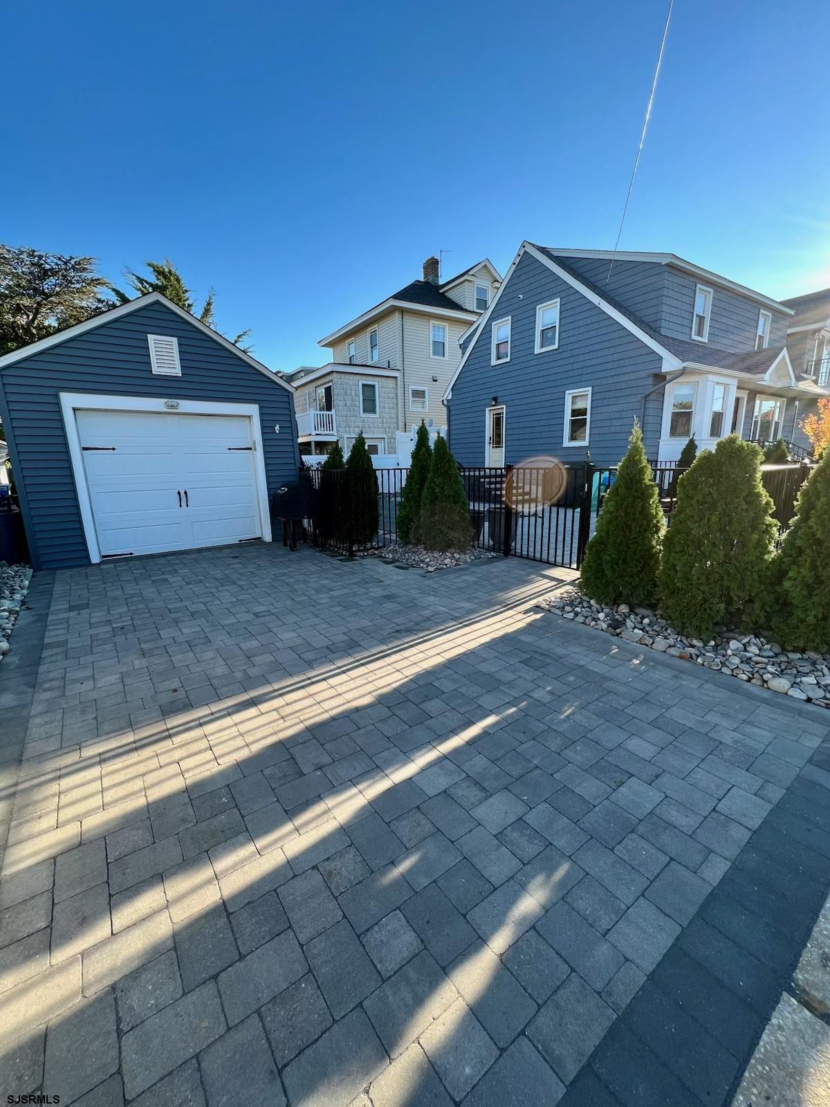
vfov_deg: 106.2
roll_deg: +1.9
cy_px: 554
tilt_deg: -11.6
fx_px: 416
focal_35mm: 13
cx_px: 415
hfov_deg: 89.9
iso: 32
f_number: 1.8
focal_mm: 1.57
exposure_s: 1/264
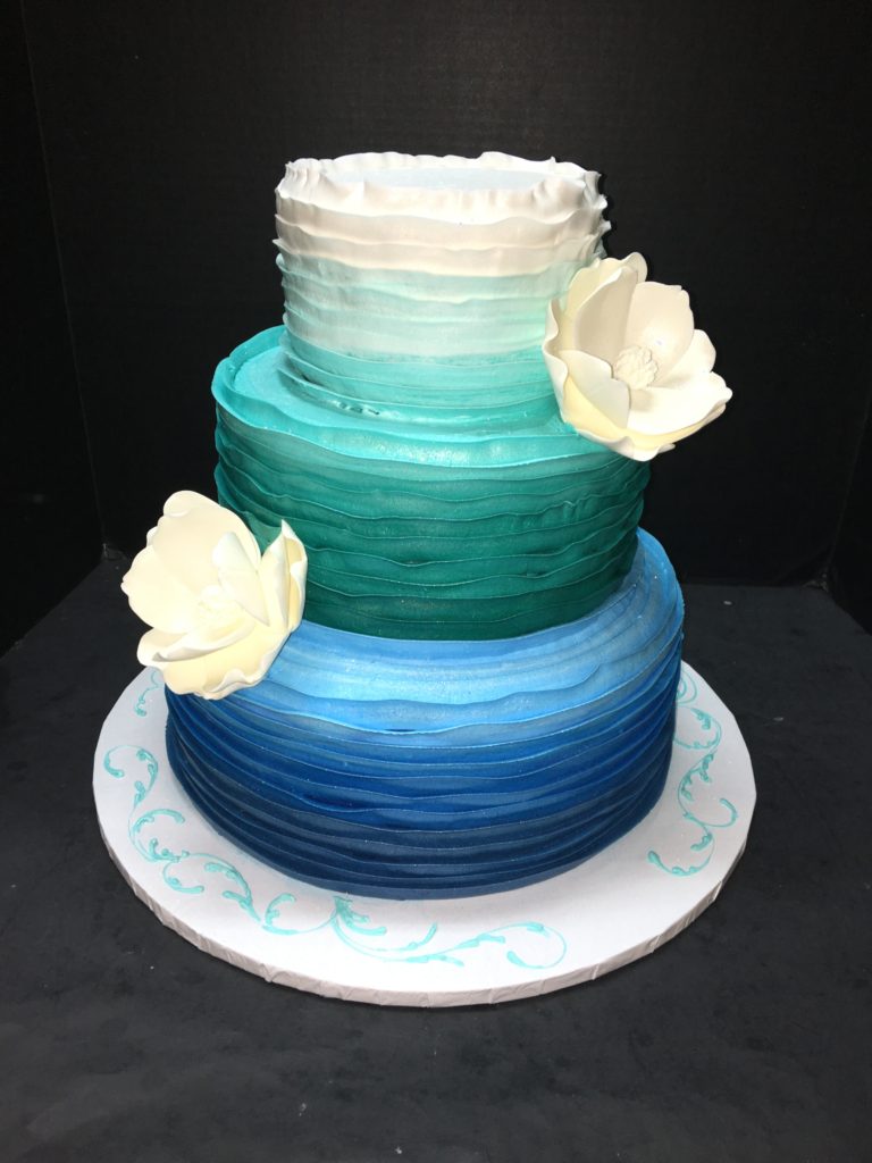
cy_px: 582
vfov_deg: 61.7
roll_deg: -1.7
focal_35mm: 29
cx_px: 436
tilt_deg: -27.4
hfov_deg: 48.2
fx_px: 974
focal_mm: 4.15
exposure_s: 1/47
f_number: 2.2
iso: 25
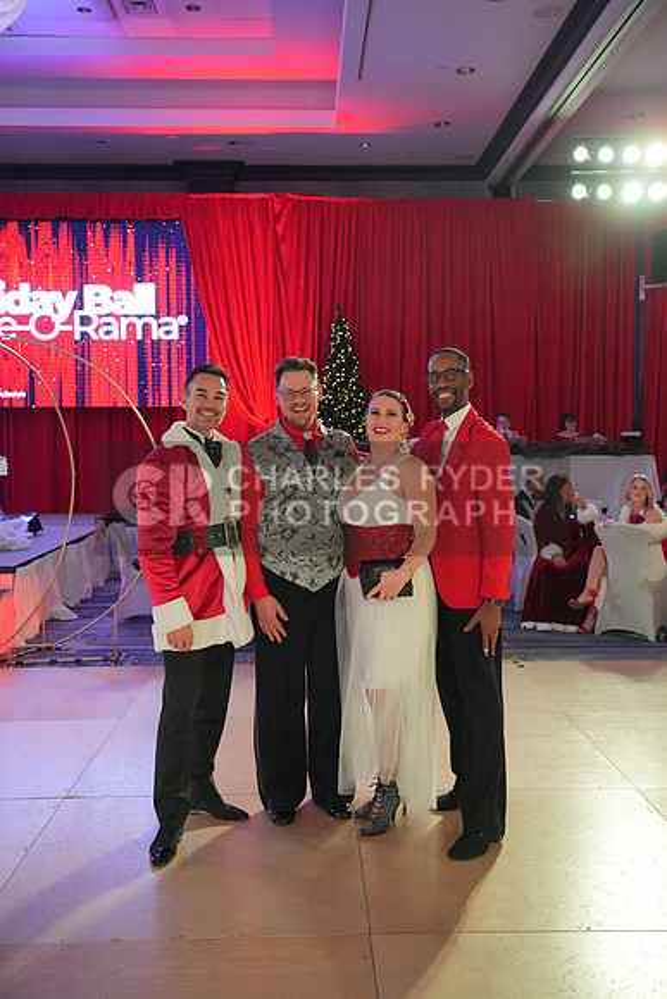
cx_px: 334
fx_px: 917
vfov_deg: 57.2
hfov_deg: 40.0
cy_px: 500
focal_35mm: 33
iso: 5000
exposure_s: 1/400
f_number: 4
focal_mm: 33
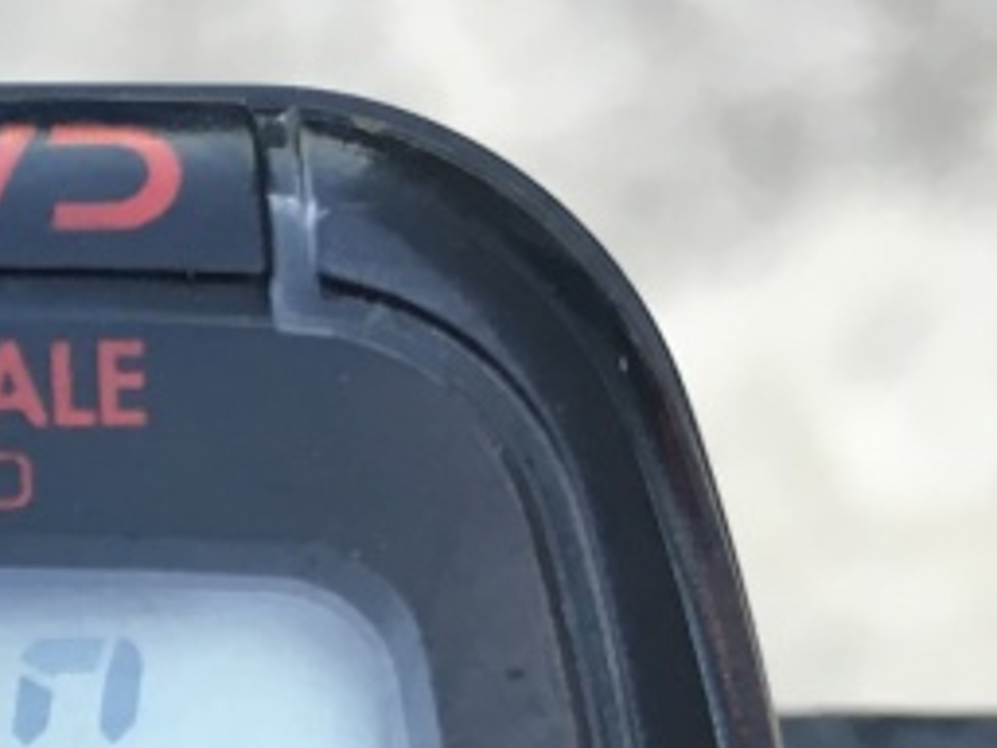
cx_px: -144
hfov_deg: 16.4
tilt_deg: -77.7
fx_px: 3341
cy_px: 1305
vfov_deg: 11.9
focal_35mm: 116
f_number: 2.2
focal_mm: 4.15
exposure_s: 1/40
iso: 25
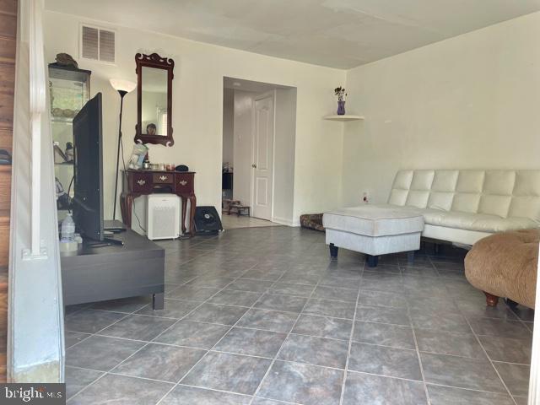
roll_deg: -0.3
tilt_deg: -4.2
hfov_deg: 67.3
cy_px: 202
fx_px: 406
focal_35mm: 26
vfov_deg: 53.1
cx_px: 270
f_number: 1.6
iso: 100
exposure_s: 1/121
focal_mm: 4.2
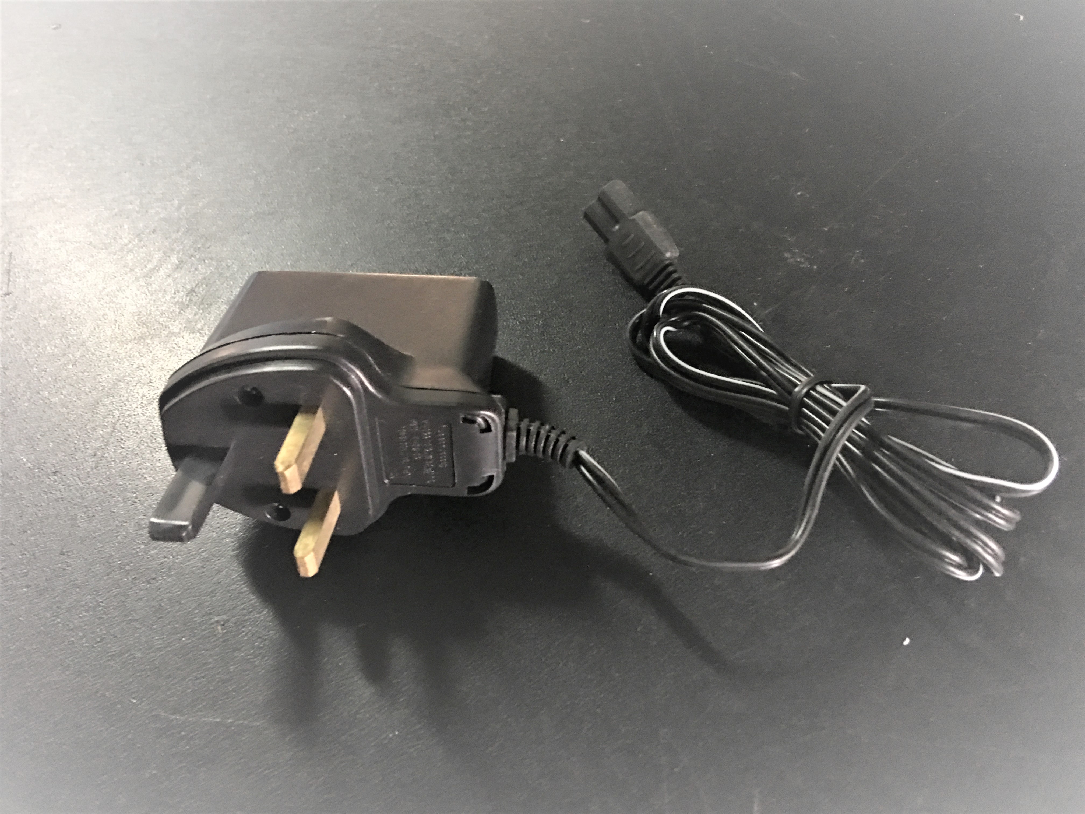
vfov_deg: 48.2
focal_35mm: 29
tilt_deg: -53.7
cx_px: 542
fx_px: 909
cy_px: 407
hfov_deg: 61.7
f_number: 2.2
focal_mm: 4.15
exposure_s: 1/4
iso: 125
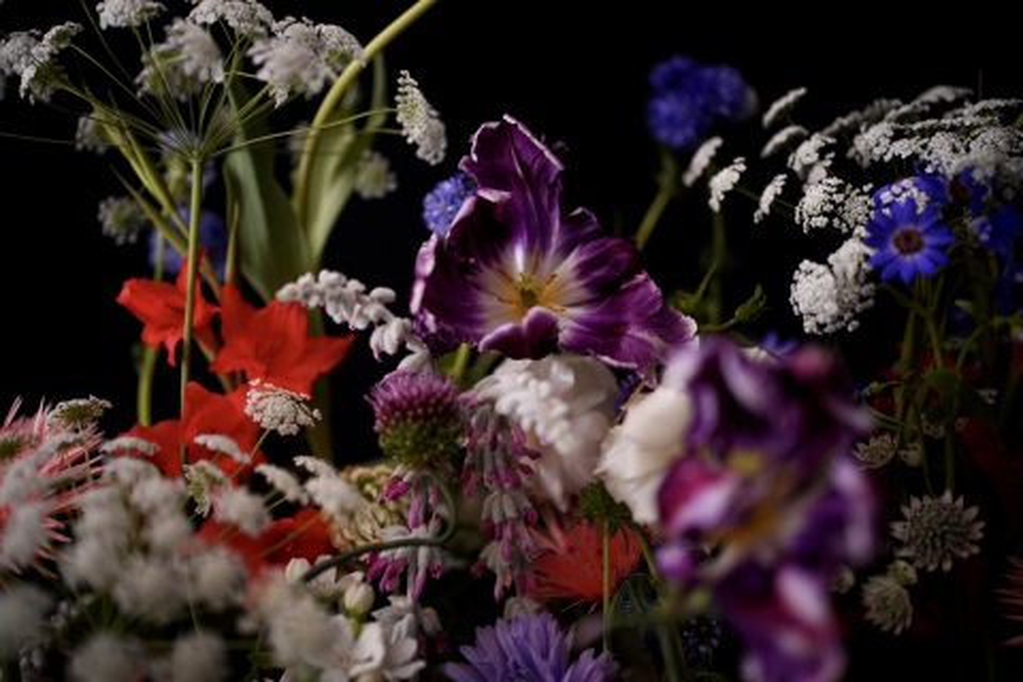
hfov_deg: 54.4
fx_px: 995
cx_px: 512
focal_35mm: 35
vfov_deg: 37.9
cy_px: 341
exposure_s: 1/320
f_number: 2
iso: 2000
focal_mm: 35
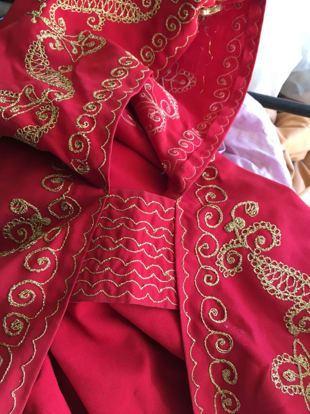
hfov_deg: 48.2
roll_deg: +0.0
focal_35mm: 29
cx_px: 155
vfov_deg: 61.7
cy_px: 207
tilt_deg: -41.4
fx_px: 346
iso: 40
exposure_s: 1/33
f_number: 2.2
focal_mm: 4.15
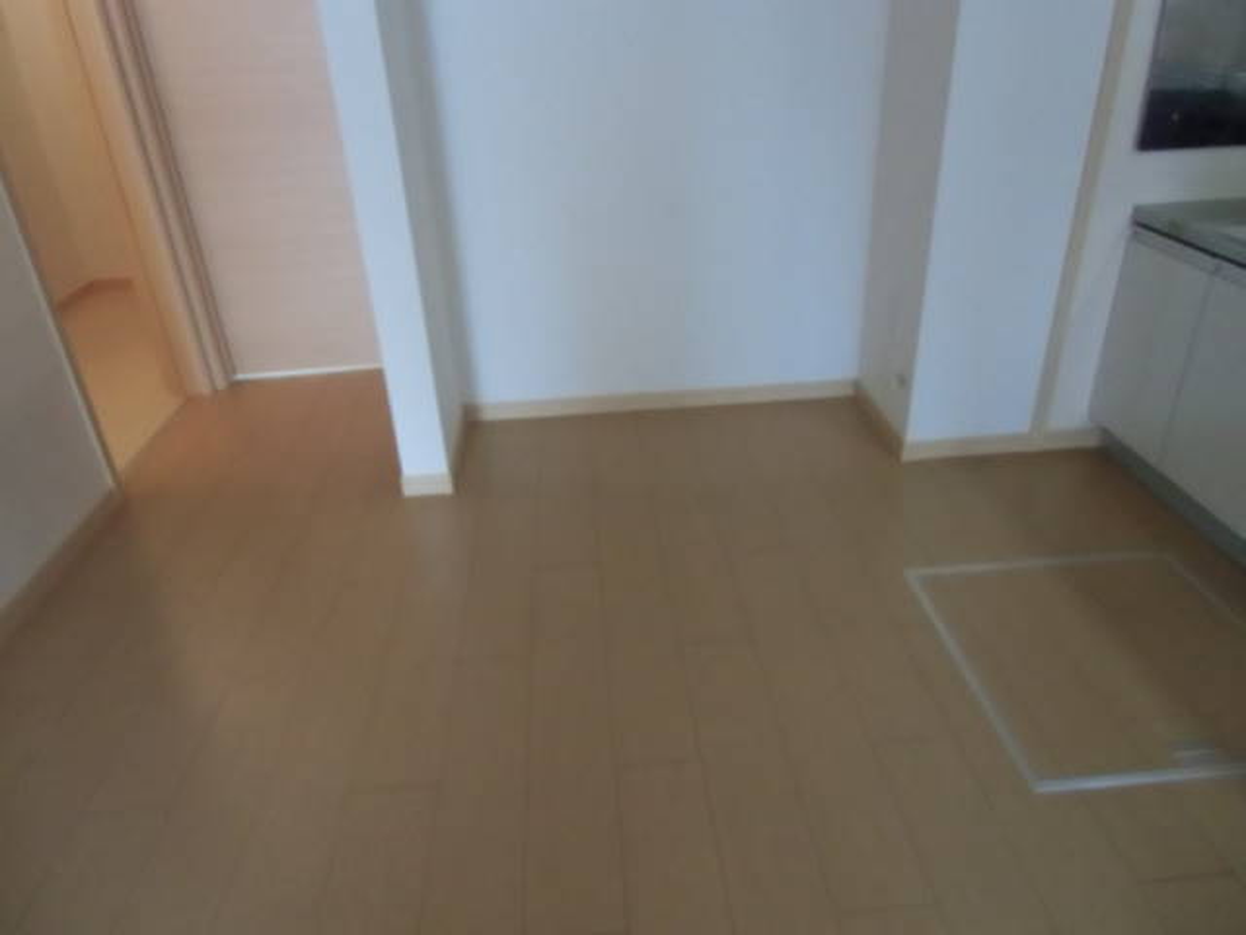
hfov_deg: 71.6
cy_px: 468
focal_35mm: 24
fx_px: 864
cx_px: 623
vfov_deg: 56.8
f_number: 3
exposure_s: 1/80
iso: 800
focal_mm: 4.24
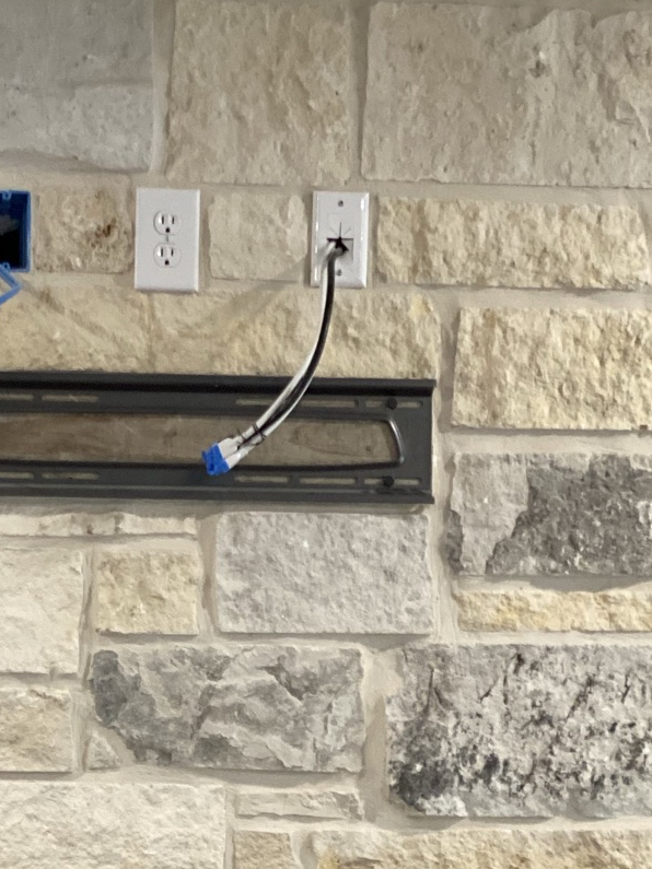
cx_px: 127
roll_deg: -0.4
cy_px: 1094
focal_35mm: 134
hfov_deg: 11.0
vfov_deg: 14.2
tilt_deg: -3.0
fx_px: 3366
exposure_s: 1/40
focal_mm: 6
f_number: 2
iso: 200
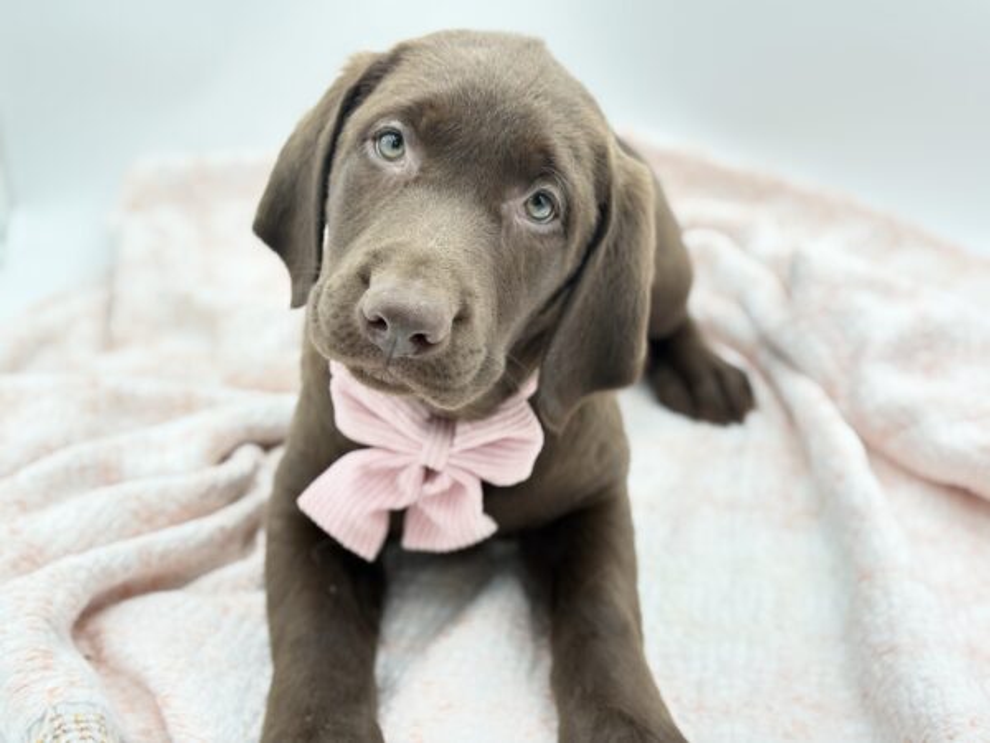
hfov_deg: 36.8
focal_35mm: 52
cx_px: 495
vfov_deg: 28.0
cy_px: 372
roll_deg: +0.8
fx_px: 1487
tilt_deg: -26.3
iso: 50
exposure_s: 1/182
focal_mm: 5.96
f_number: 1.6
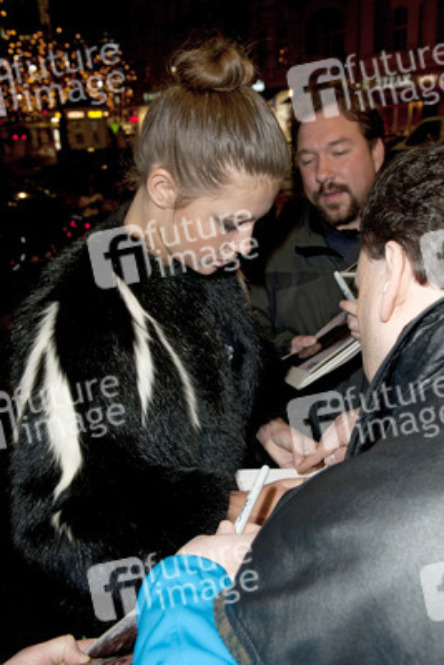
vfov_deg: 65.5
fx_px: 518
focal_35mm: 28
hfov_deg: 46.4
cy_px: 332
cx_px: 222
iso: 800
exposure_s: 1/40
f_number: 6.3
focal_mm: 28
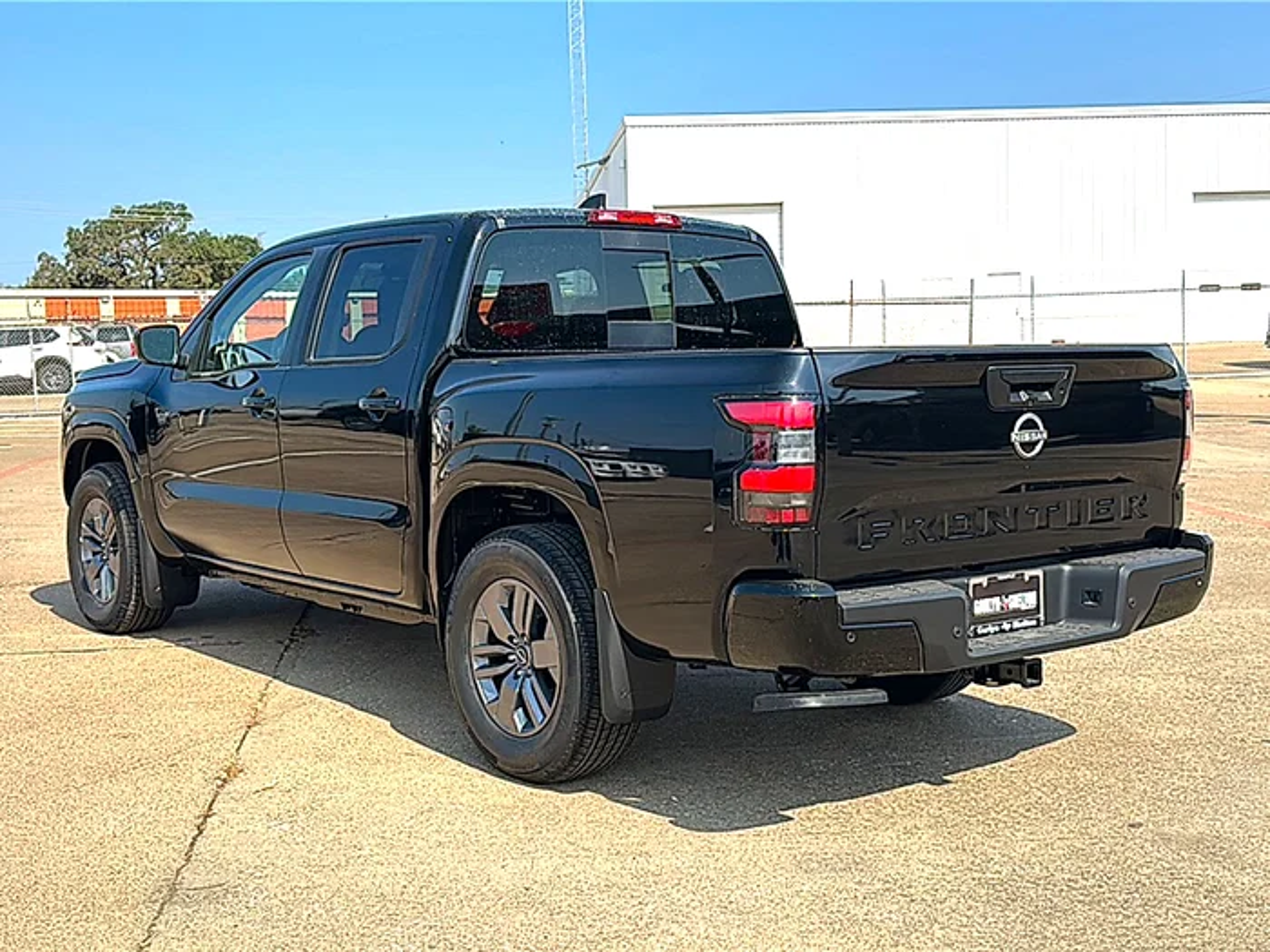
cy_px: 476
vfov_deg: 38.7
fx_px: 1357
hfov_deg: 50.1
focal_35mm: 37
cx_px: 635
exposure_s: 1/5051
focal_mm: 6.86
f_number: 1.78
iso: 80
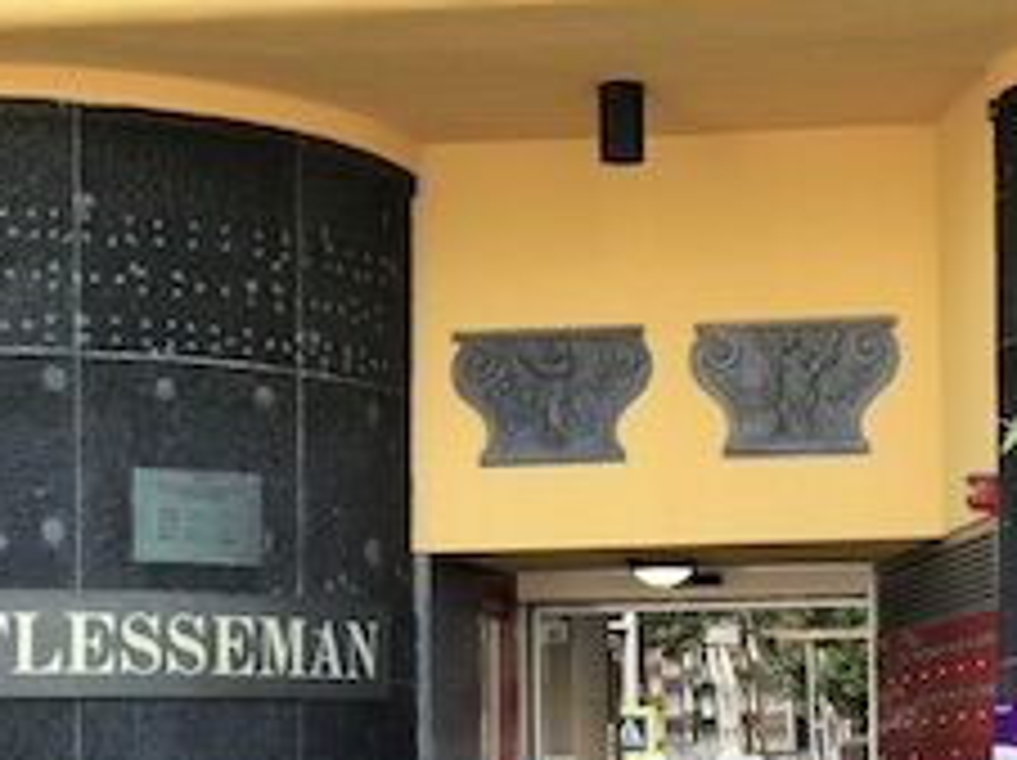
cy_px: 639
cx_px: 878
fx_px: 2964
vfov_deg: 14.5
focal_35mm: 101
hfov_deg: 19.2
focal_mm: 6.6
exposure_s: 1/99
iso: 32
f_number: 2.8
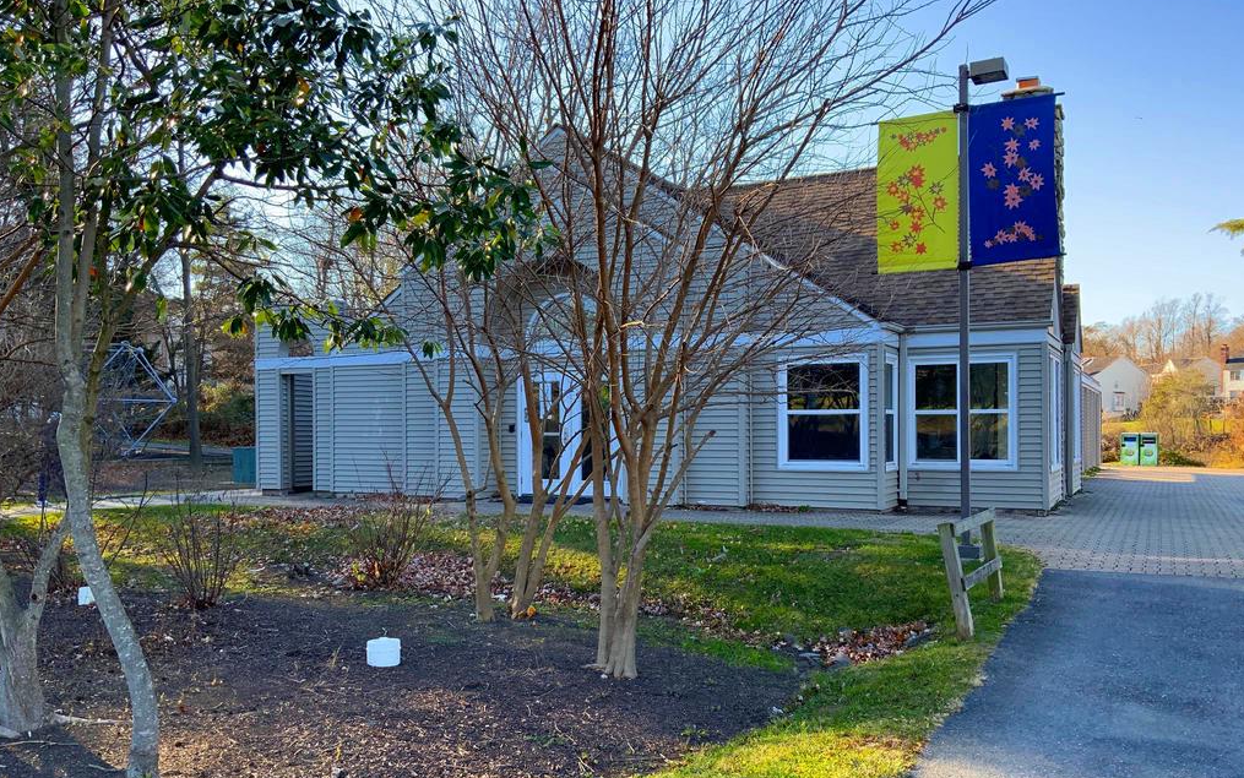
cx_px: 623
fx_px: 1051
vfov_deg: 40.6
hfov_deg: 61.2
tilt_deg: -0.8
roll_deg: -0.3
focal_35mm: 31
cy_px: 431
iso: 16
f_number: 1.8
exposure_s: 1/224
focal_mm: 3
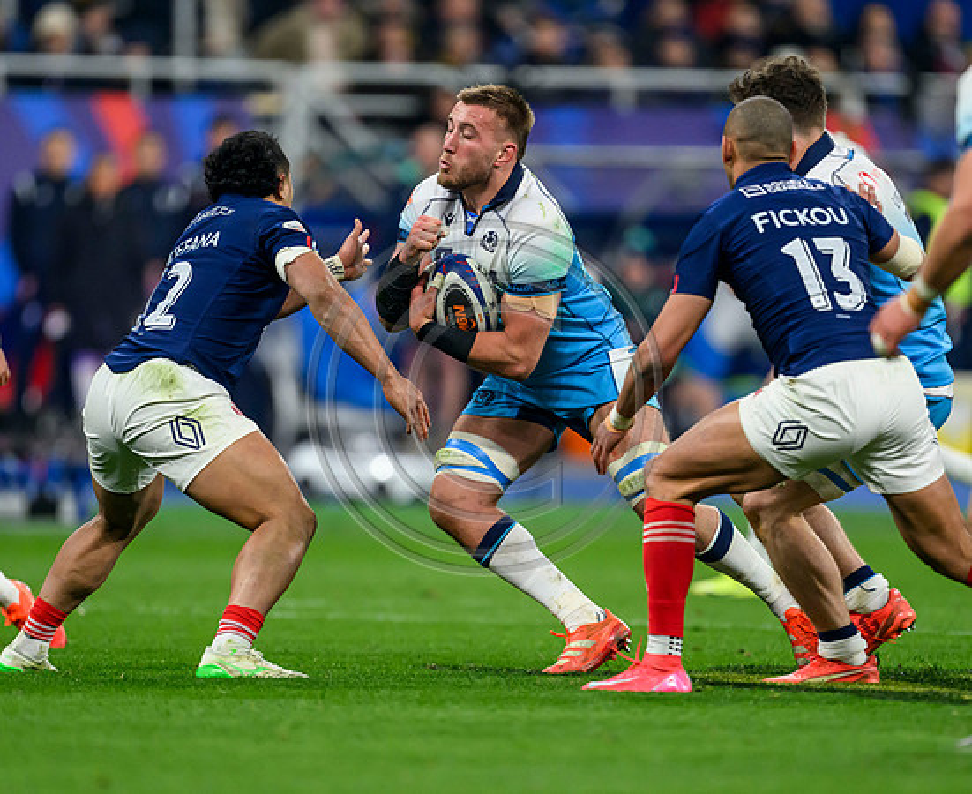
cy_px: 429
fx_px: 17669
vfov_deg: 2.6
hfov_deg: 3.2
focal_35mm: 609
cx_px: 593
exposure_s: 1/3200
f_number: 2.8
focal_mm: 400
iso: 3200
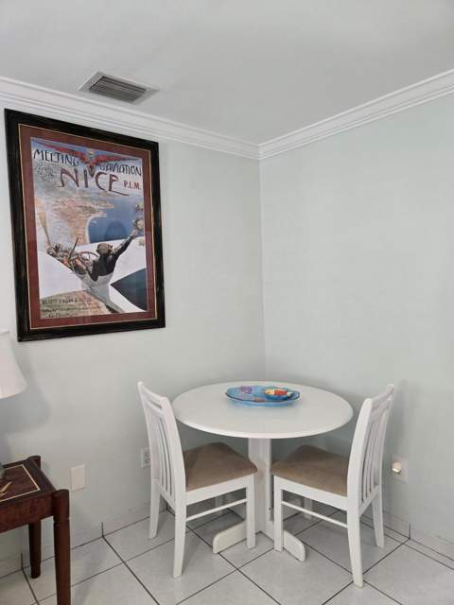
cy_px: 302
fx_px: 402
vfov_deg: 73.9
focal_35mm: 23
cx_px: 227
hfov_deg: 58.9
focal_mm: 5.4
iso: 500
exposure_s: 1/120
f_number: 1.8
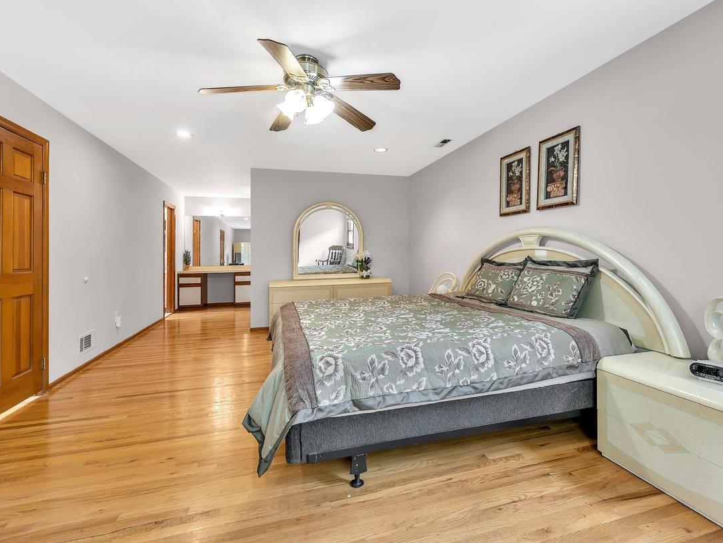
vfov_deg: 78.1
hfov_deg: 94.4
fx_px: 334
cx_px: 385
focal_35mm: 16
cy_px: 270
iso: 100
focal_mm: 14
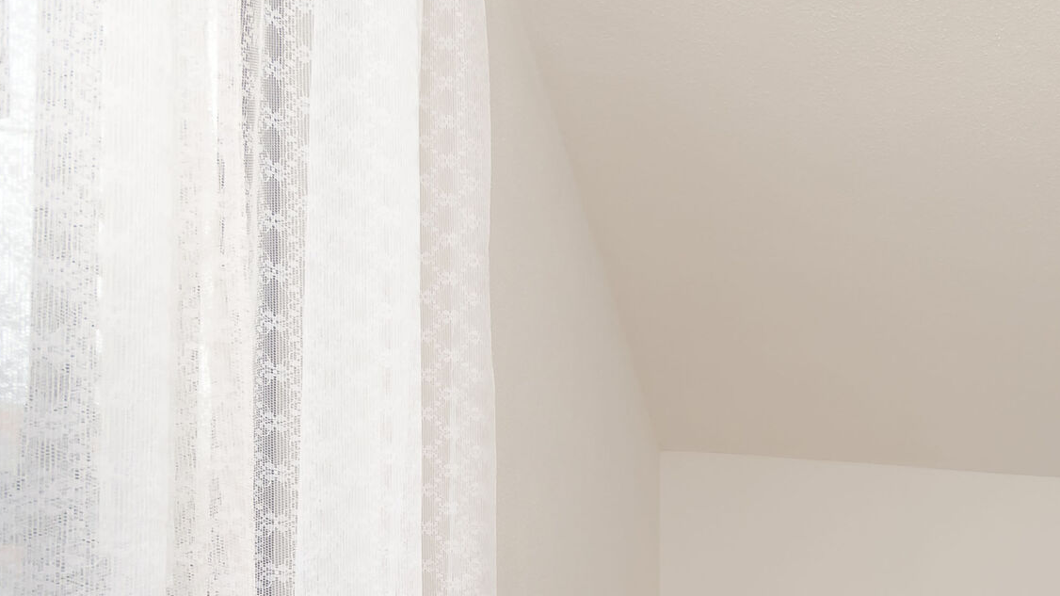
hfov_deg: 42.4
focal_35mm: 39
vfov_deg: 27.2
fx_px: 1096
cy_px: 693
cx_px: 1123
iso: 125
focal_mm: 10
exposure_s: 1/100
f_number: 8
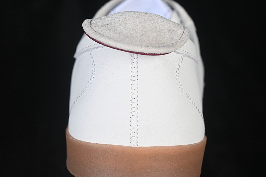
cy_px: 88
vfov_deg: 18.2
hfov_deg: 27.0
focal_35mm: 75
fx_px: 554
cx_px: 133
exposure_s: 1/80
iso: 160
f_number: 7.1
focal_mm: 50
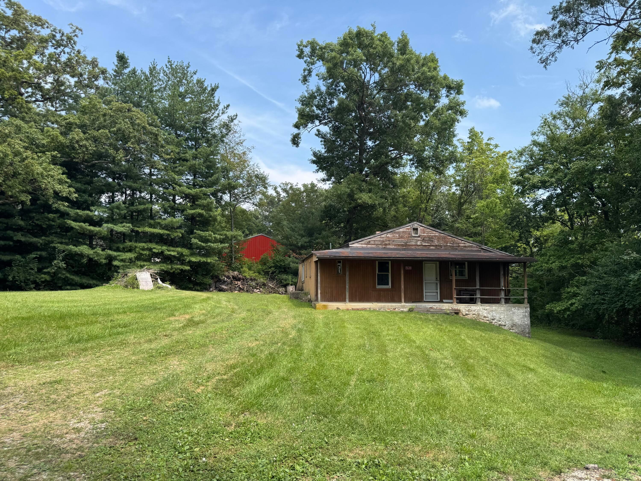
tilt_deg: +4.2
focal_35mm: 24
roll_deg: +0.1
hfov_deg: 71.6
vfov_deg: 56.8
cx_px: 320
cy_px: 240
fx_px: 444
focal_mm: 6.76
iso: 80
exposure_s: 1/1311
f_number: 1.78
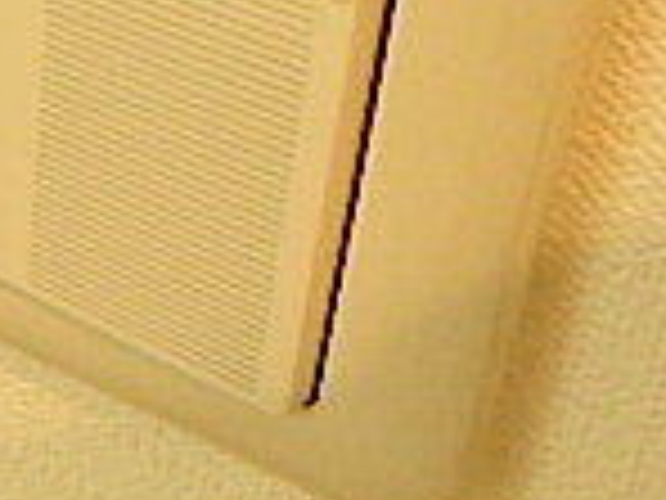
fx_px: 1751
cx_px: -189
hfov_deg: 19.9
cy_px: -198
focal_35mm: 91
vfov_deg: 15.3
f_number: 3.5
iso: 500
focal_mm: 3.7
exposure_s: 1/30
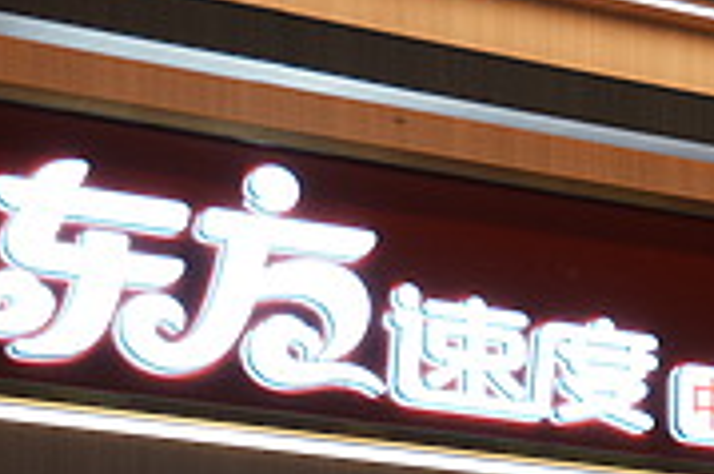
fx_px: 2958
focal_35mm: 149
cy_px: 980
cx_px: 383
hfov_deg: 13.8
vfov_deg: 8.6
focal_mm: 34.3
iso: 125
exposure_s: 1/125
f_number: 2.8
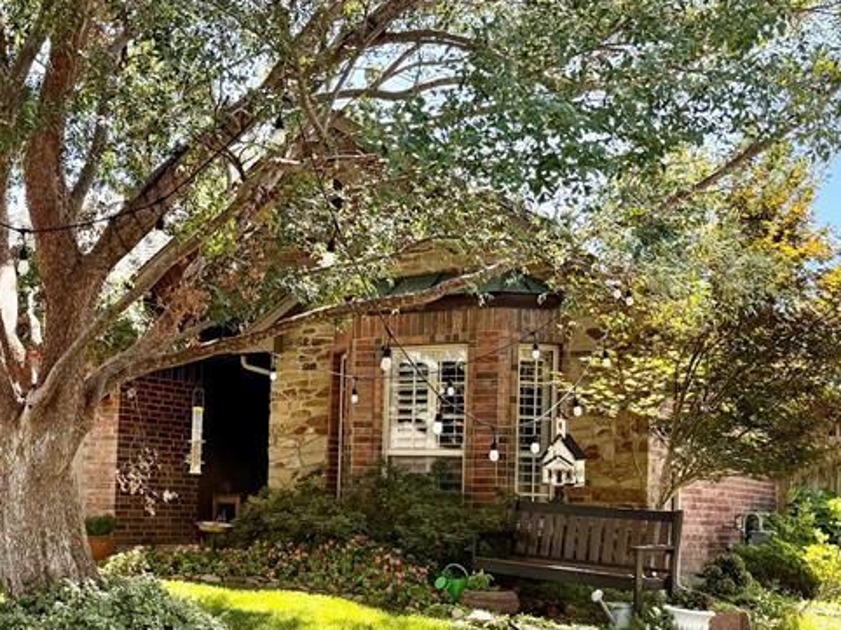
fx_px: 1238
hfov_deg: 36.4
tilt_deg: +2.4
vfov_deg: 28.2
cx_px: 185
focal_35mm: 51
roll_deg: -2.3
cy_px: 449
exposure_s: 1/1464
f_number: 1.78
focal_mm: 6.76
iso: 100
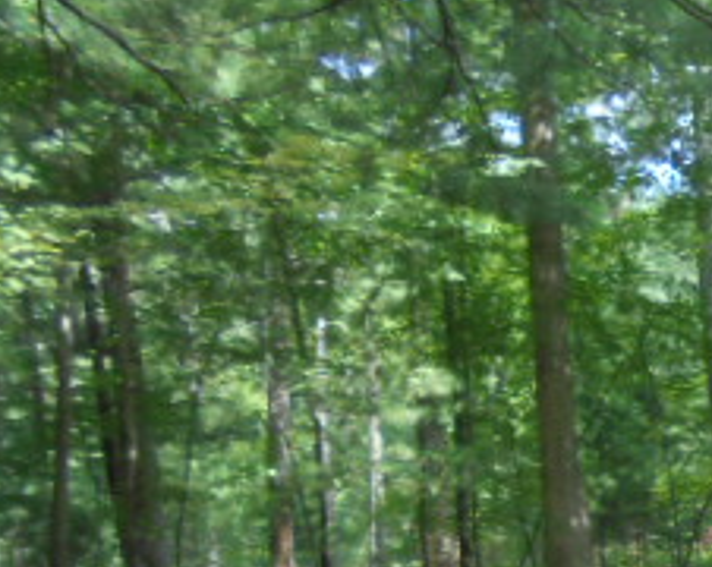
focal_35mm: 72
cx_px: 885
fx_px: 1515
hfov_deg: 23.8
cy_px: 728
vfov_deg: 19.6
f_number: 3.5
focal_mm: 4.6
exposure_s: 1/80
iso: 100
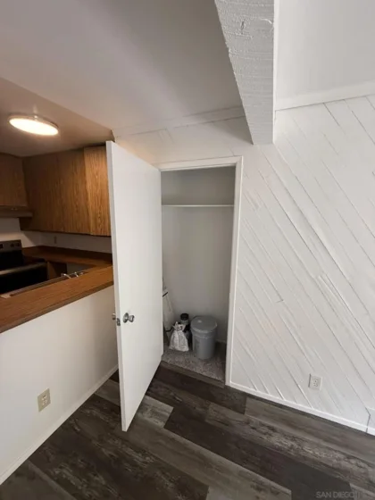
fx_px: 202
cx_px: 188
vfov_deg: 102.1
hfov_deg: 85.7
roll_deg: -1.6
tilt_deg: -8.2
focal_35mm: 14
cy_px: 250
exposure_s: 1/120
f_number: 2.2
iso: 250
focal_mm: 2.22
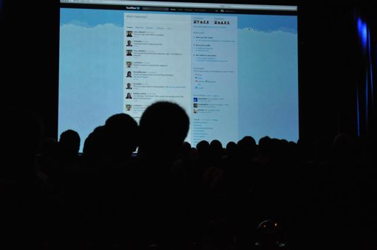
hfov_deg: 26.6
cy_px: 71
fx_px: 795
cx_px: 133
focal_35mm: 76
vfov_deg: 17.8
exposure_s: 1/250
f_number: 4.2
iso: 1600
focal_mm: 34
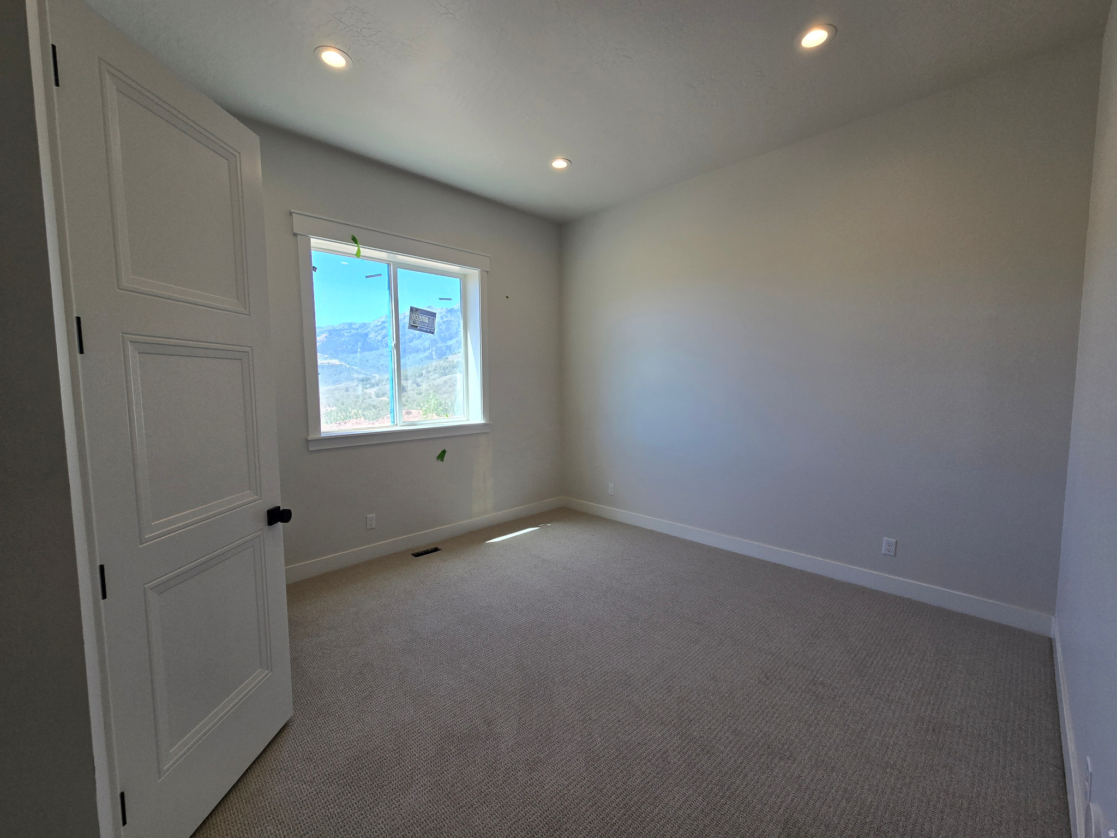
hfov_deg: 106.2
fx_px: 419
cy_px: 419
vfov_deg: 89.9
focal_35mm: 13
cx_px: 558
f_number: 2.2
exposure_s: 1/197
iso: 50
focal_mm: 2.2
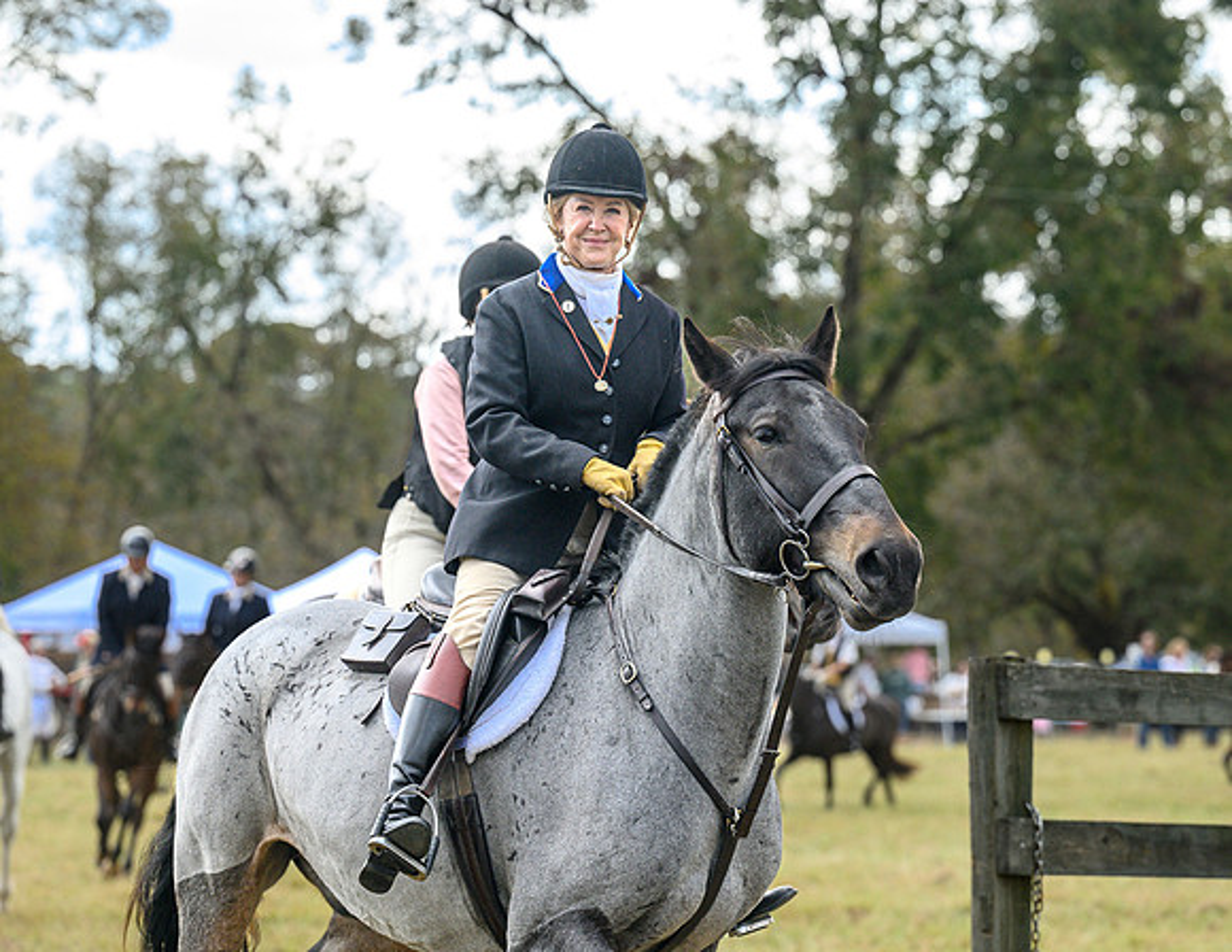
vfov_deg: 11.3
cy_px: 487
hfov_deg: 14.6
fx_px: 4809
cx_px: 576
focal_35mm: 134
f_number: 3.5
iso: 640
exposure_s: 1/1000
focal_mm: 101
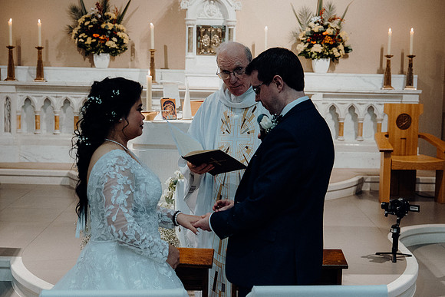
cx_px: 222
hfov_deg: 32.9
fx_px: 754
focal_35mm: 61
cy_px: 148
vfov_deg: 22.3
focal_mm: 41
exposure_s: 1/160
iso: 1600
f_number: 3.5
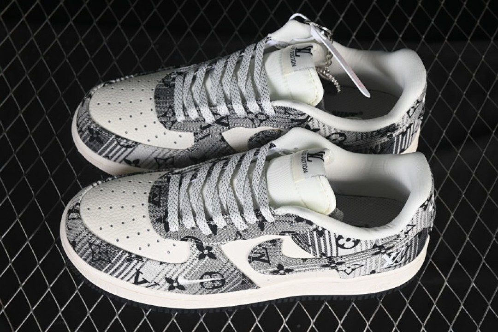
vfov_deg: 18.2
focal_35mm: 75
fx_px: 1037
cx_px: 249
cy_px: 166
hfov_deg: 27.0
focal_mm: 50
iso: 160
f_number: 7.1
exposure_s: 1/60
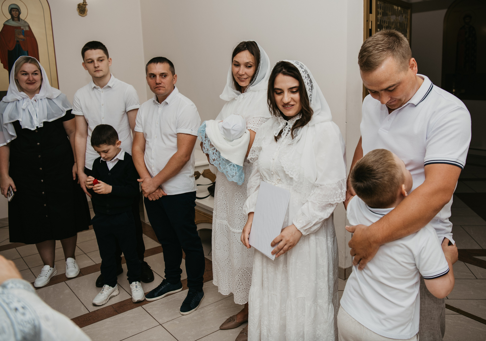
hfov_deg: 56.1
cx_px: 273
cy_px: 159
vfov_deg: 41.1
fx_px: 455
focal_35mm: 33
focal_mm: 30
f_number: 4
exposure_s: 1/160
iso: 200
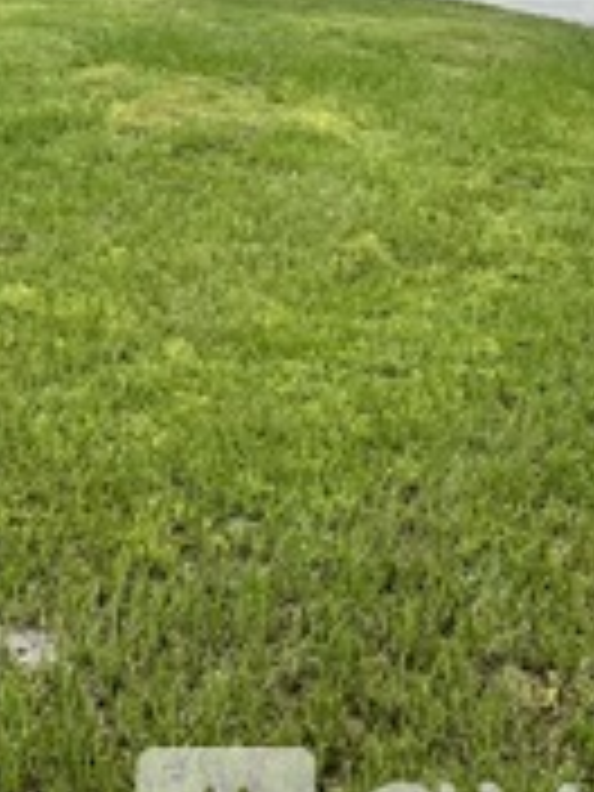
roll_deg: -1.2
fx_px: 1693
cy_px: -198
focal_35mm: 74
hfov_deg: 19.4
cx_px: 20
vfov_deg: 23.6
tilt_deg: +1.6
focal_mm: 4.2
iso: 32
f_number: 1.6
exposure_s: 1/1825
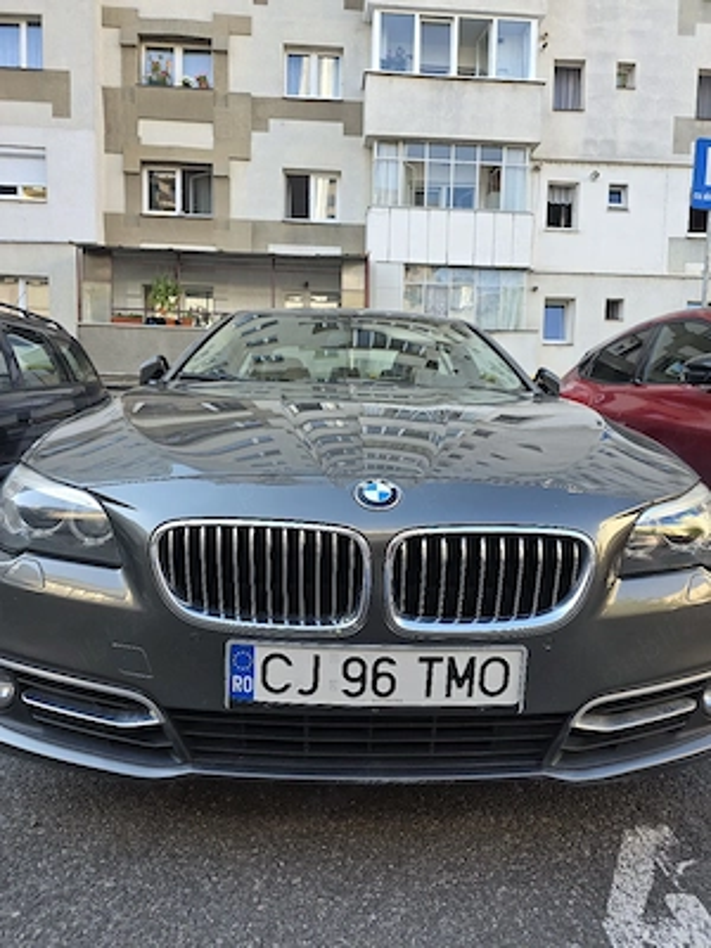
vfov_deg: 73.9
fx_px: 630
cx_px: 356
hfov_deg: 58.9
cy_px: 474
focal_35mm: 23
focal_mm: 6.3
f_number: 1.7
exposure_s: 1/182
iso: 32
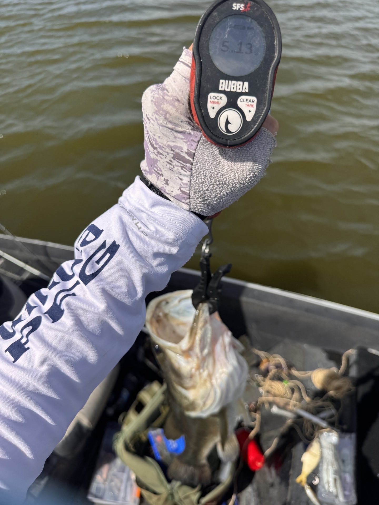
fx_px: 350
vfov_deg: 71.6
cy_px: 252
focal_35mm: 24
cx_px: 190
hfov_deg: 56.8
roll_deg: +3.8
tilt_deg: -44.8
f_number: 1.78
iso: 80
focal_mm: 6.76
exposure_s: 1/6410
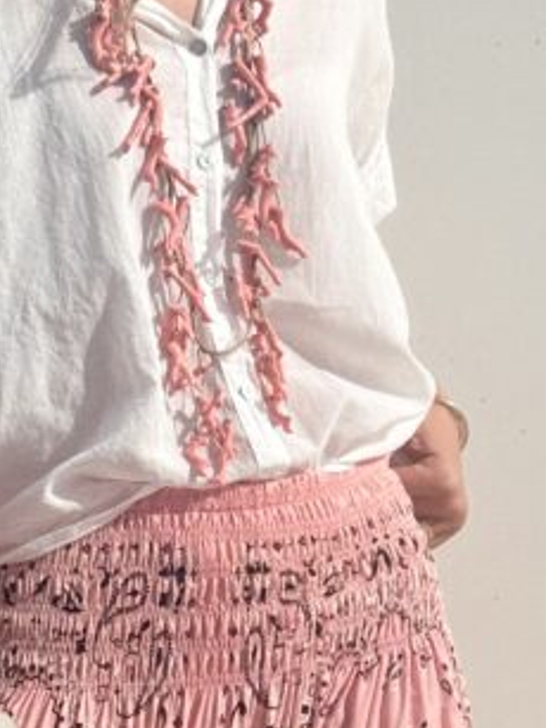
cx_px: 226
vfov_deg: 12.2
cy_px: 790
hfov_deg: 9.3
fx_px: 3367
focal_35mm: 160
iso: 80
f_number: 1.78
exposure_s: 1/11364
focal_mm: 6.76
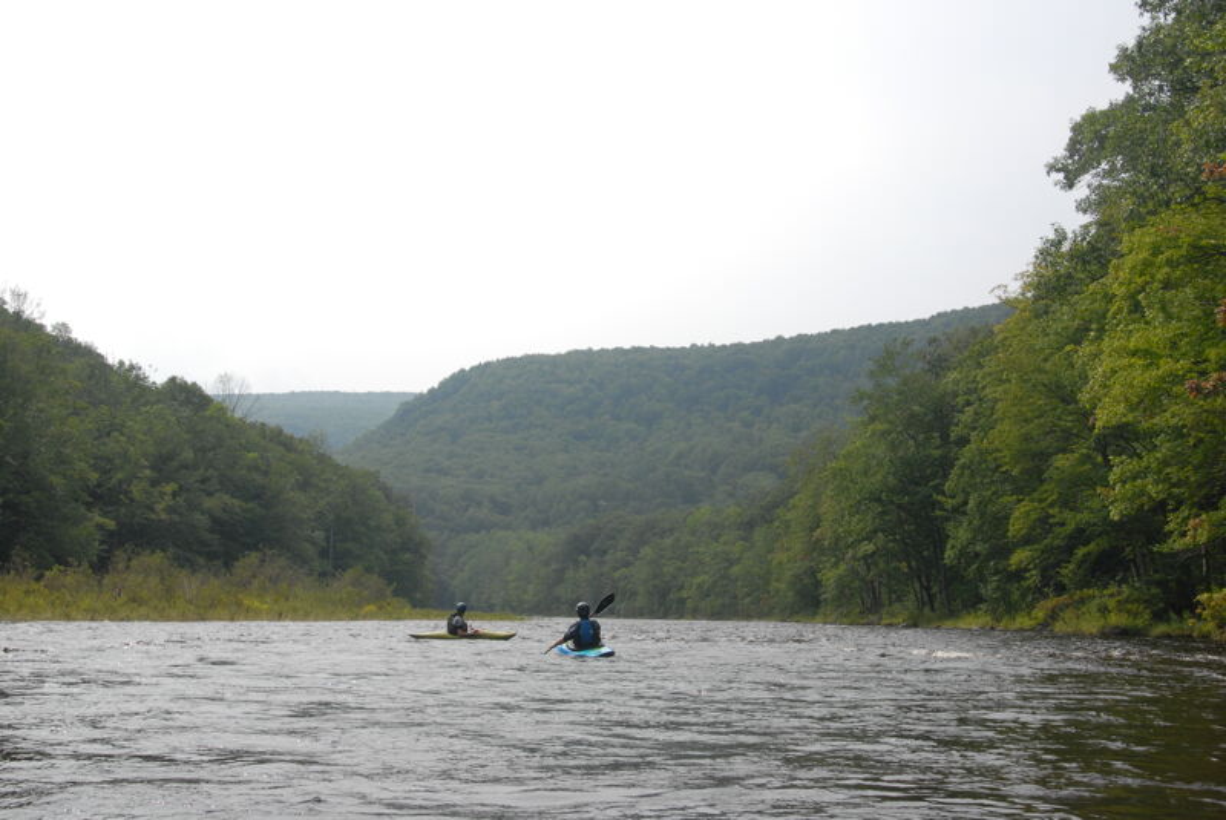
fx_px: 1432
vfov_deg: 32.0
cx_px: 613
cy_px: 410
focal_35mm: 42
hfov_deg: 46.4
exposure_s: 1/400
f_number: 10
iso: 250
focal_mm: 28
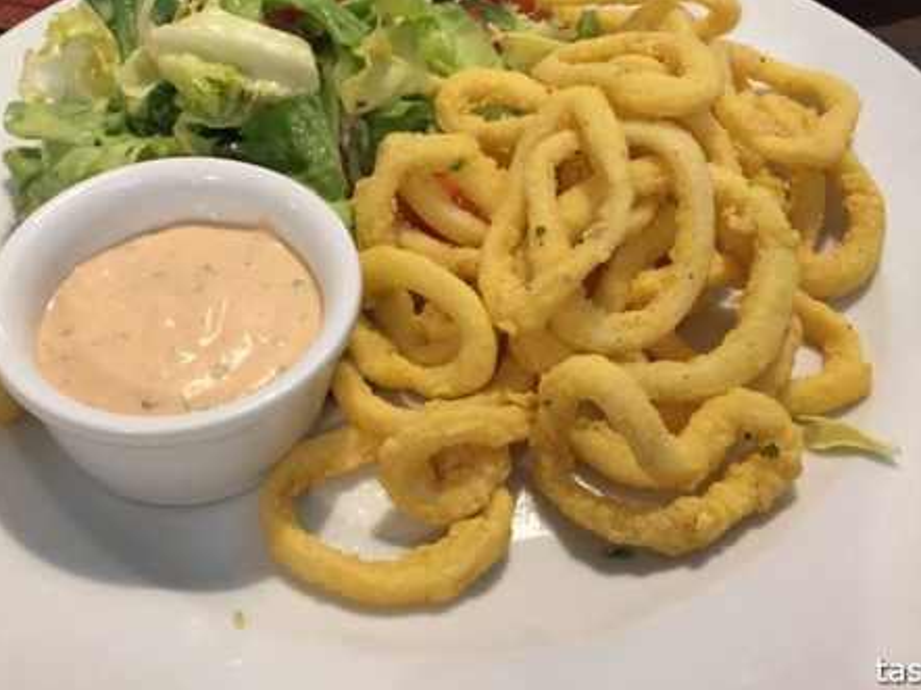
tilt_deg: -42.5
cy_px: 196
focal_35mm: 42
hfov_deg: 44.8
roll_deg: +2.8
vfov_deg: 33.8
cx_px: 425
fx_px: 1117
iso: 200
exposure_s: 1/33
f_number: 2.2
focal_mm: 4.15
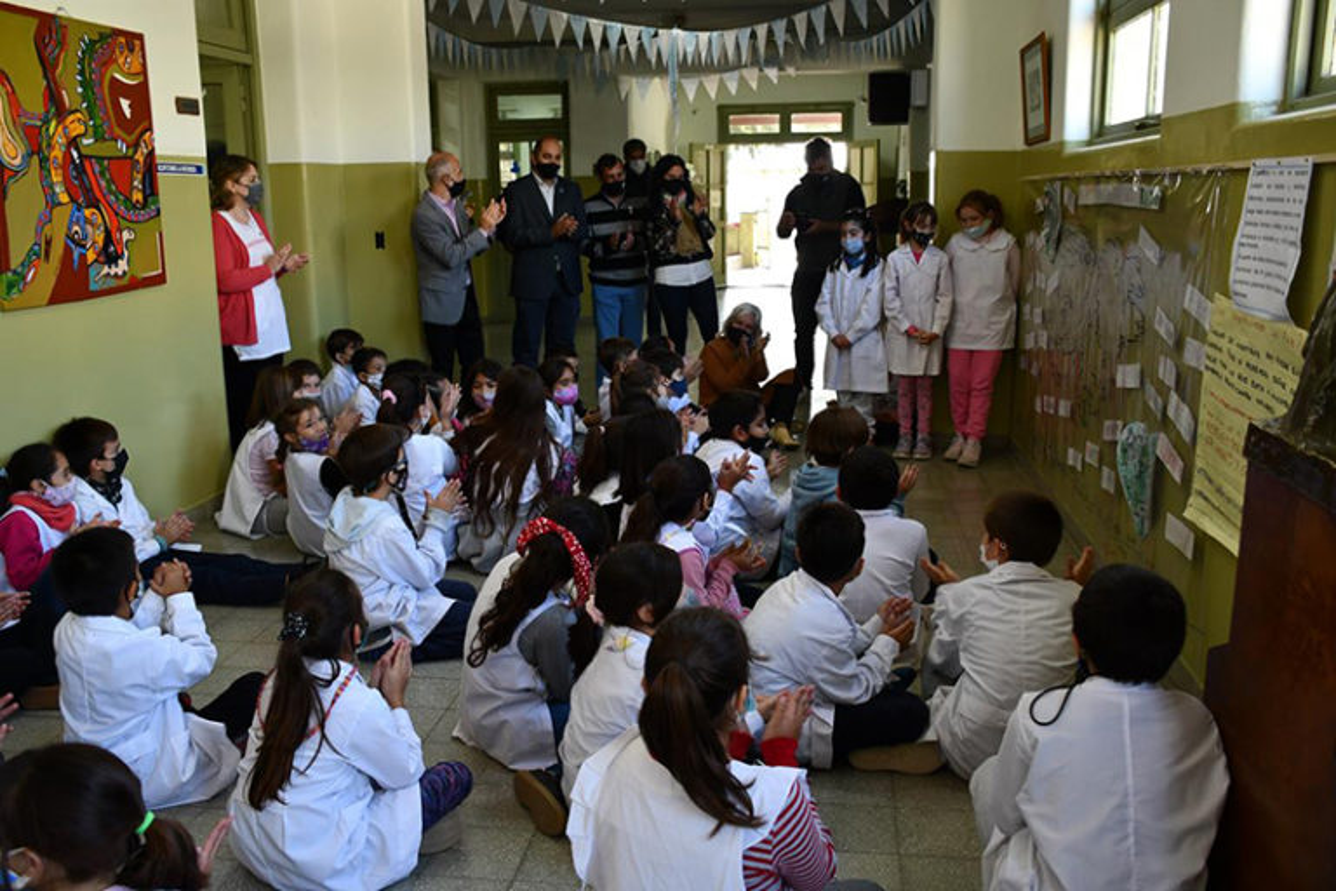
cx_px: 668
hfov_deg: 57.2
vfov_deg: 40.0
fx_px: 1225
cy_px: 446
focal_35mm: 33
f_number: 3.5
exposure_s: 1/200
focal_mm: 22
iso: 800
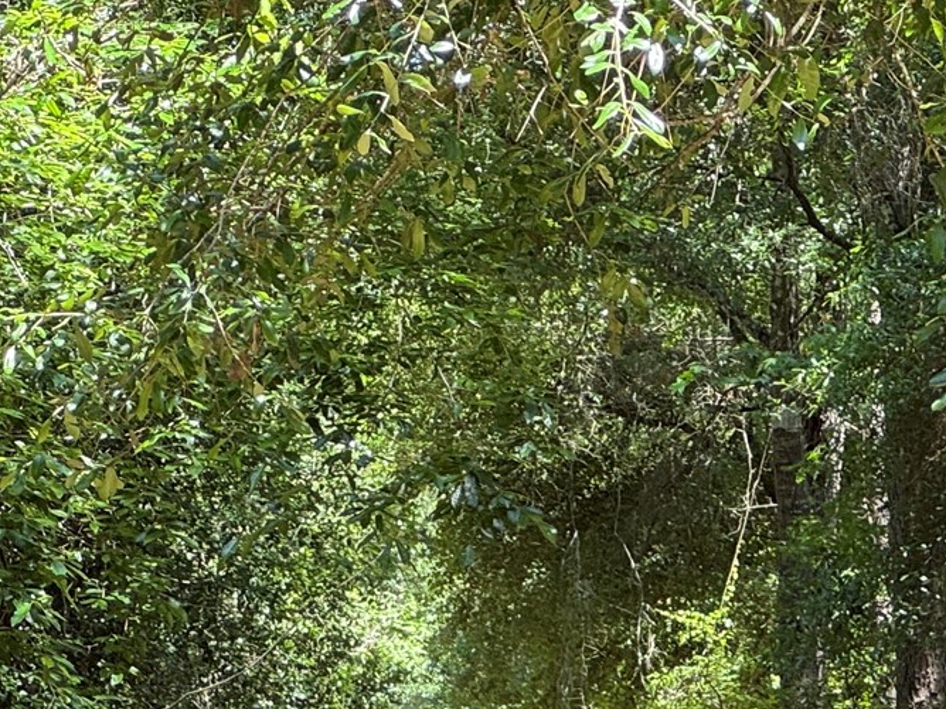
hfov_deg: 8.4
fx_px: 6450
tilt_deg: -3.0
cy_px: 836
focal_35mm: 236
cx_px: 906
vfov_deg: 6.3
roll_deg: -1.2
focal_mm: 9
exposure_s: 1/99
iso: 50
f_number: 2.8
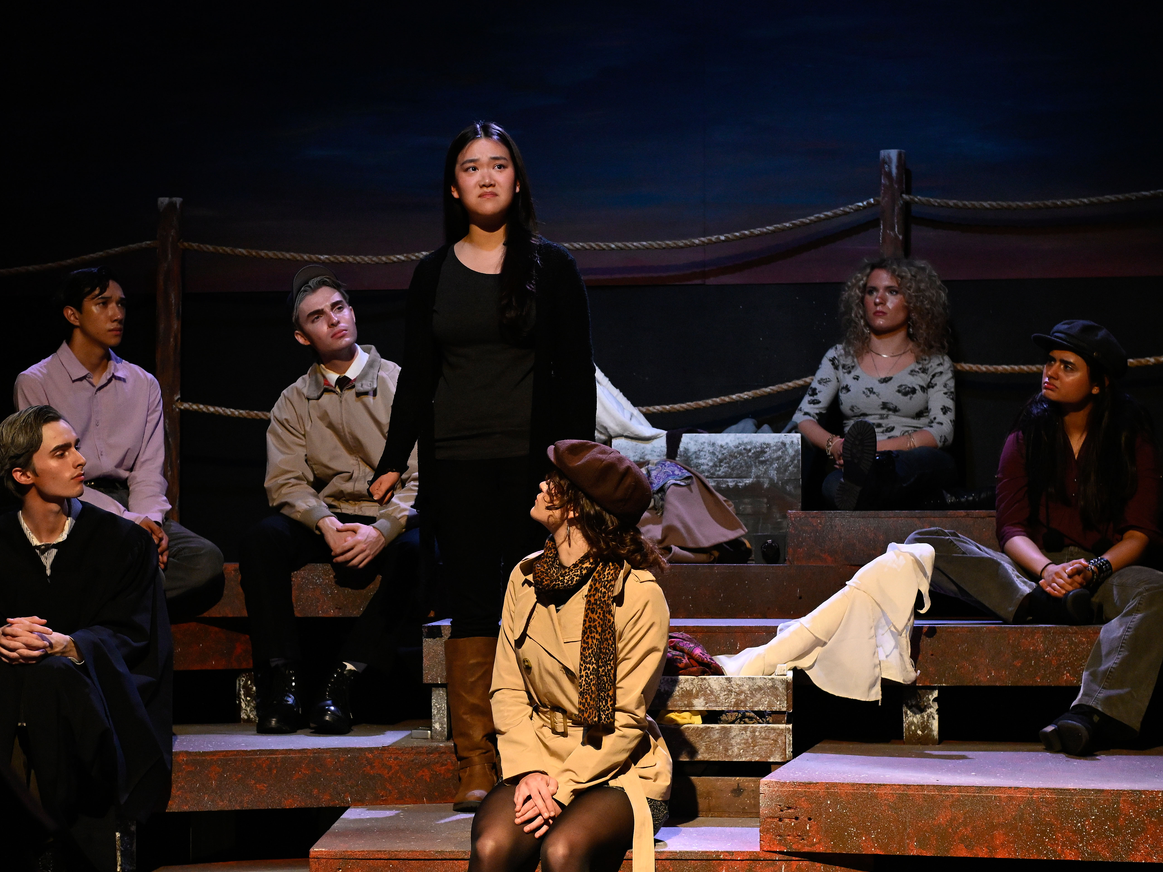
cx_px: 496
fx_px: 2520
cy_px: 452
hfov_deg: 26.0
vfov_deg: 19.6
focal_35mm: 75
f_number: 4.8
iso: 6400
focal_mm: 66
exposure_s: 1/350
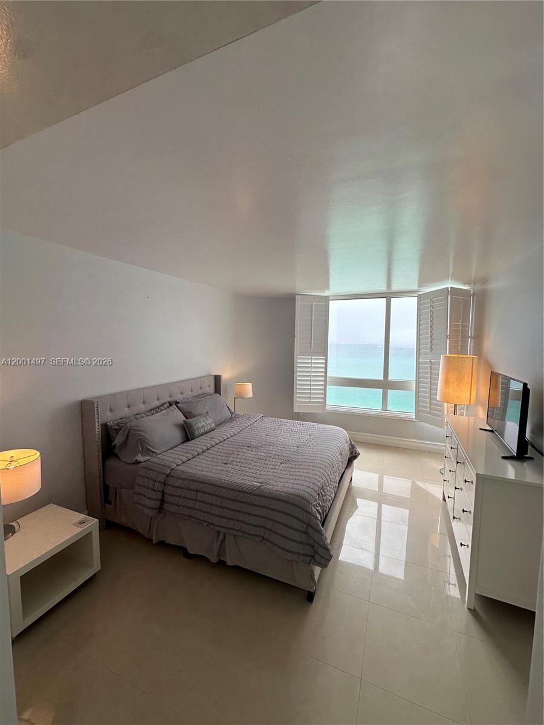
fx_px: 293
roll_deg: -1.7
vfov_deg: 102.1
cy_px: 362
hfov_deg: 85.7
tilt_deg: -4.1
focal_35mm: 14
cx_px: 272
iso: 50
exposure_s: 1/120
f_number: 2.2
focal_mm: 2.22
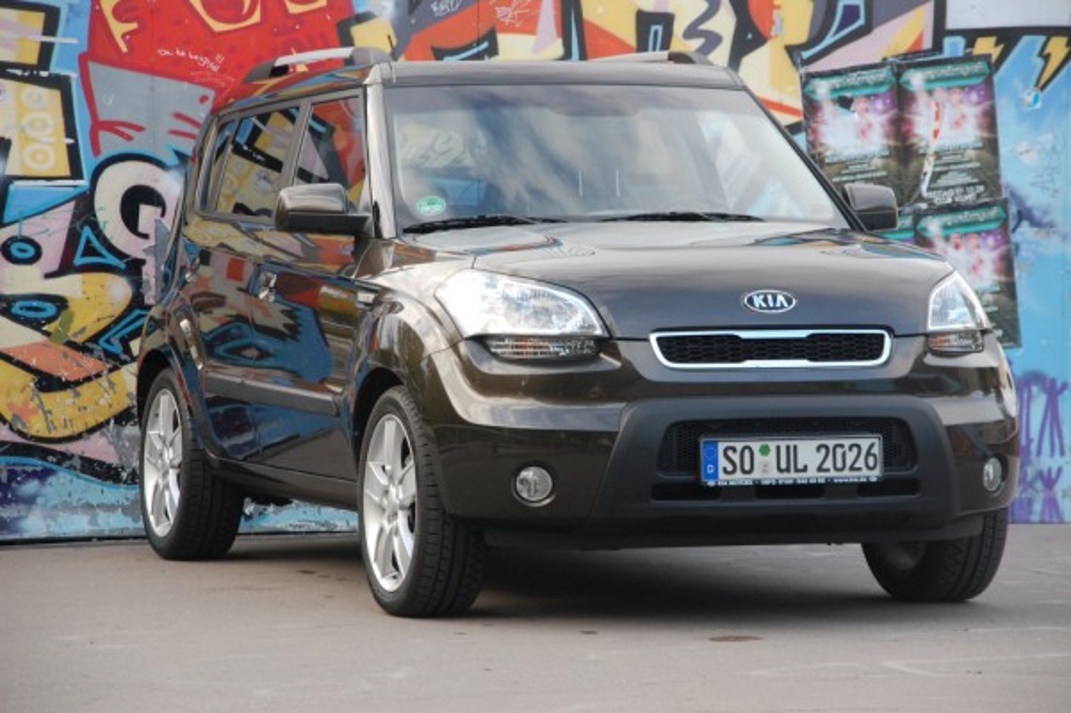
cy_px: 356
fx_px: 4906
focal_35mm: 165
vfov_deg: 8.3
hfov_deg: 12.5
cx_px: 536
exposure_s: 1/160
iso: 400
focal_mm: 110
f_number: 5.6
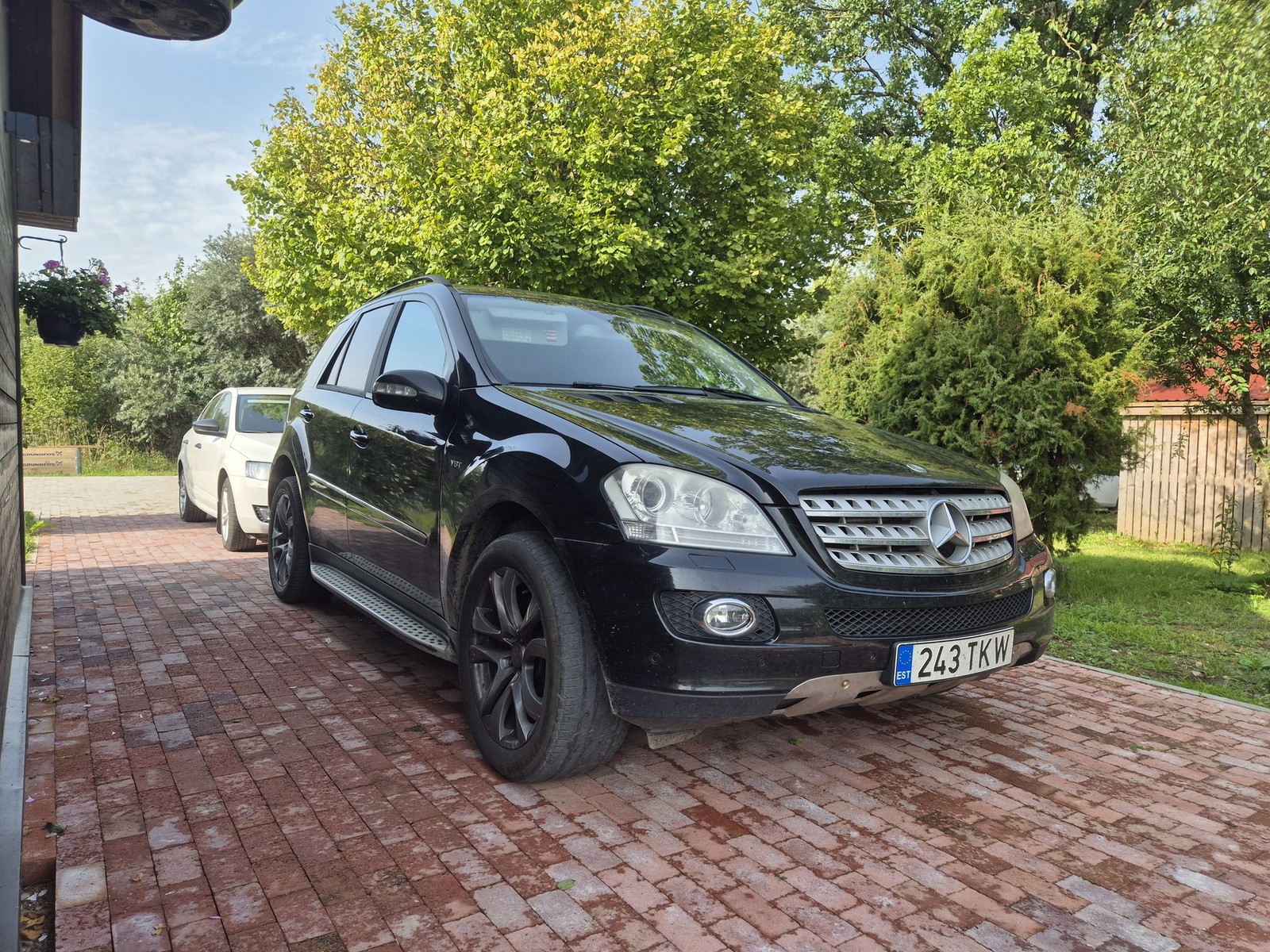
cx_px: 635
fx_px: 844
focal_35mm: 23
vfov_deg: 58.9
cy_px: 476
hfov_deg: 73.9
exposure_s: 1/788
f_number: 1.8
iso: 25
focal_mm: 5.4
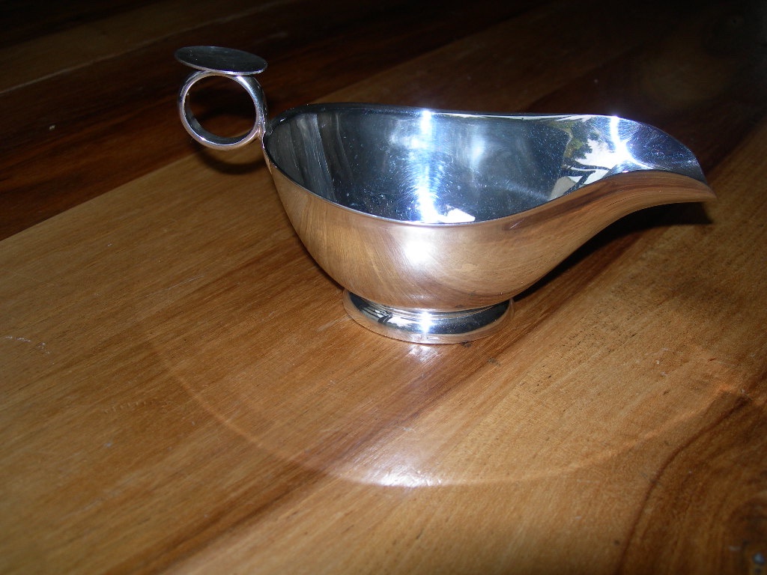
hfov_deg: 49.0
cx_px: 384
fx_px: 842
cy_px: 288
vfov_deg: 37.7
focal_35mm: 38
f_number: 2.8
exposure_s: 1/60.1
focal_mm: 7.8
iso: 50
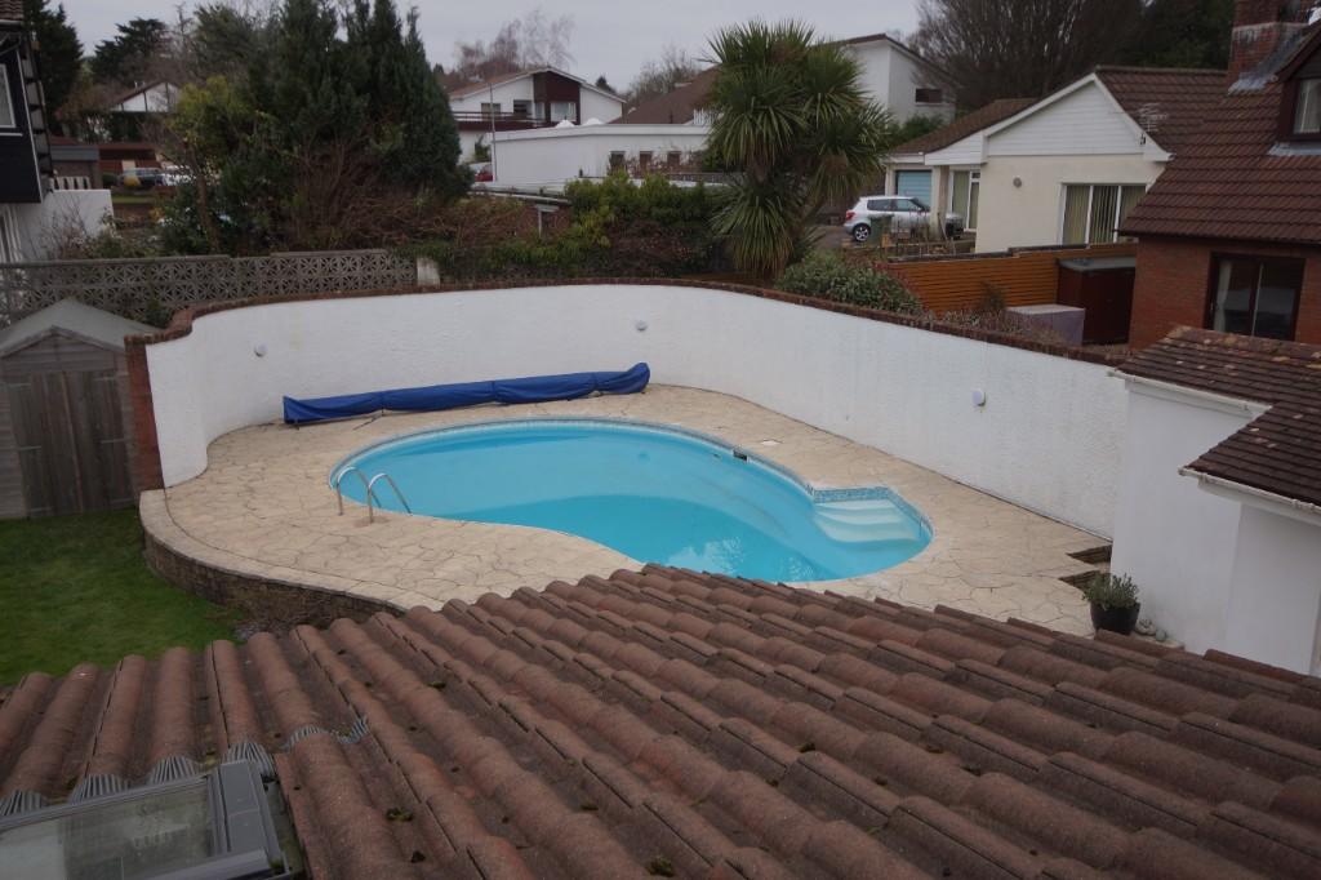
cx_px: 660
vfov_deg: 43.6
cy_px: 440
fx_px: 1100
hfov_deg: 61.9
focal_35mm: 30
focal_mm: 20
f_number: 6.3
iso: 100
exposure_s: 1/100
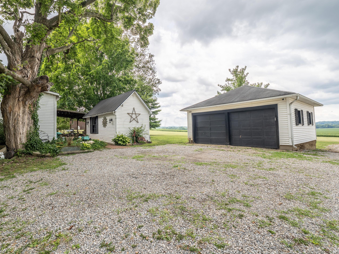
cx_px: 141
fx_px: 157
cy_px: 123
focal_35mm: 16
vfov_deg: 78.1
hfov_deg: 93.6
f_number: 8
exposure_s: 1/250
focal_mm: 14
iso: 100
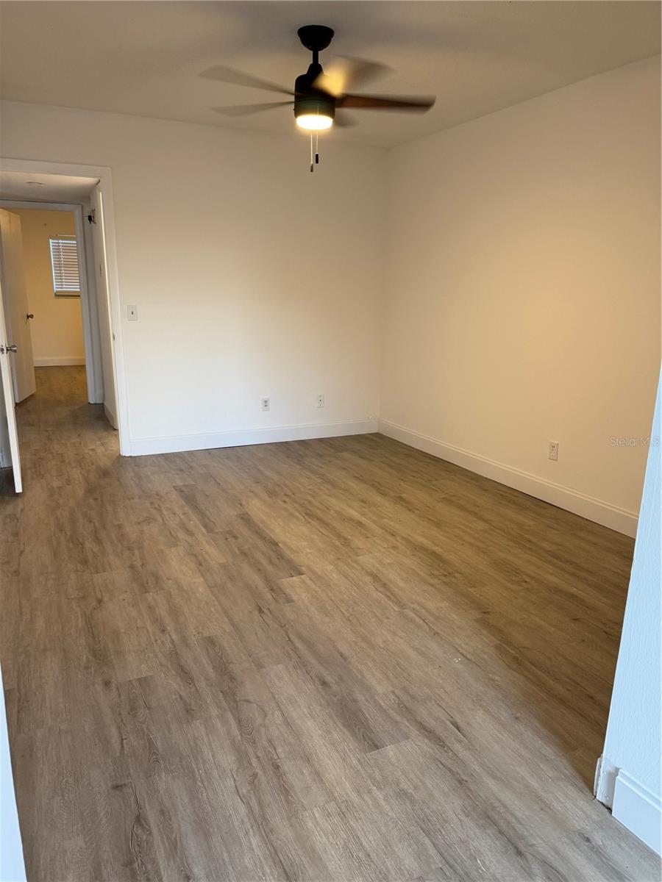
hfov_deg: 56.8
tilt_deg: -13.3
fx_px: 612
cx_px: 331
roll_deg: -1.9
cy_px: 441
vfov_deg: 71.6
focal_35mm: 24
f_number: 1.78
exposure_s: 1/60
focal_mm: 6.76
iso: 125
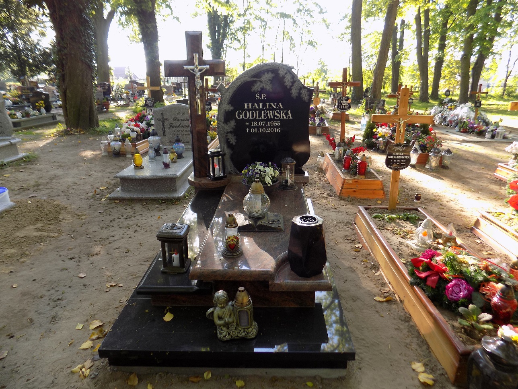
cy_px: 194
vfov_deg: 58.9
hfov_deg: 73.9
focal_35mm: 23
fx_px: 344
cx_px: 259
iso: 80
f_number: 3.1
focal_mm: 4
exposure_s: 1/80
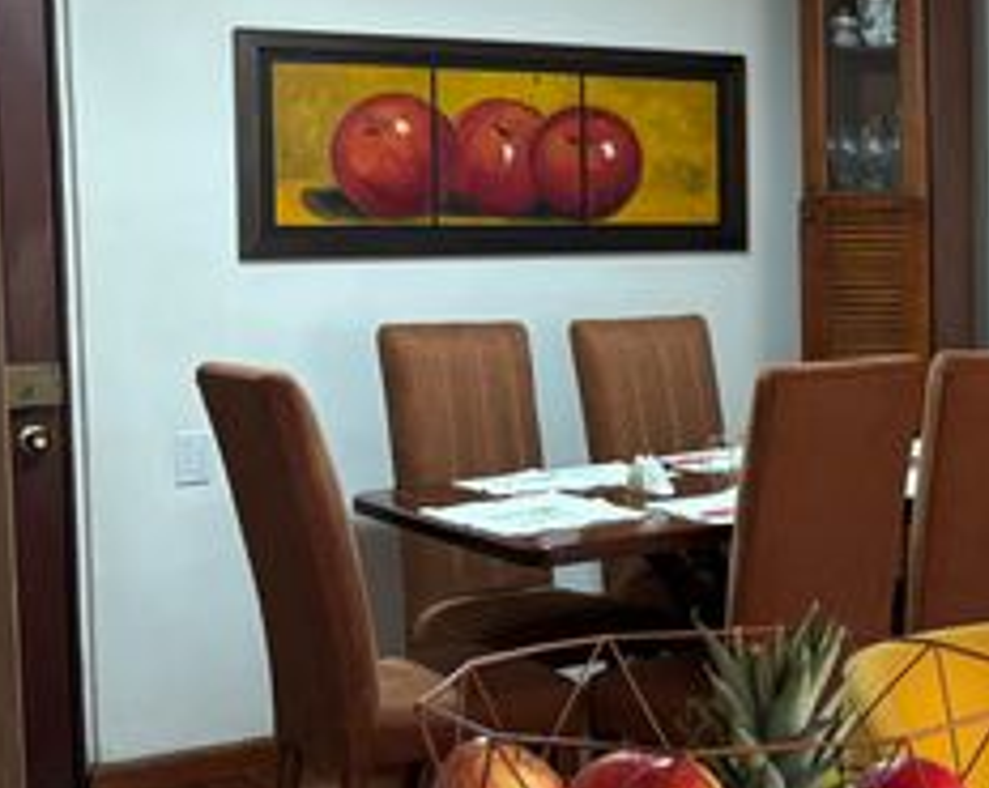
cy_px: 362
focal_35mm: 73
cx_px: 1153
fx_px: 2134
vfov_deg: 20.9
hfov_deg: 24.0
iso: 200
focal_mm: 5.96
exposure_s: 1/60
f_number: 1.6
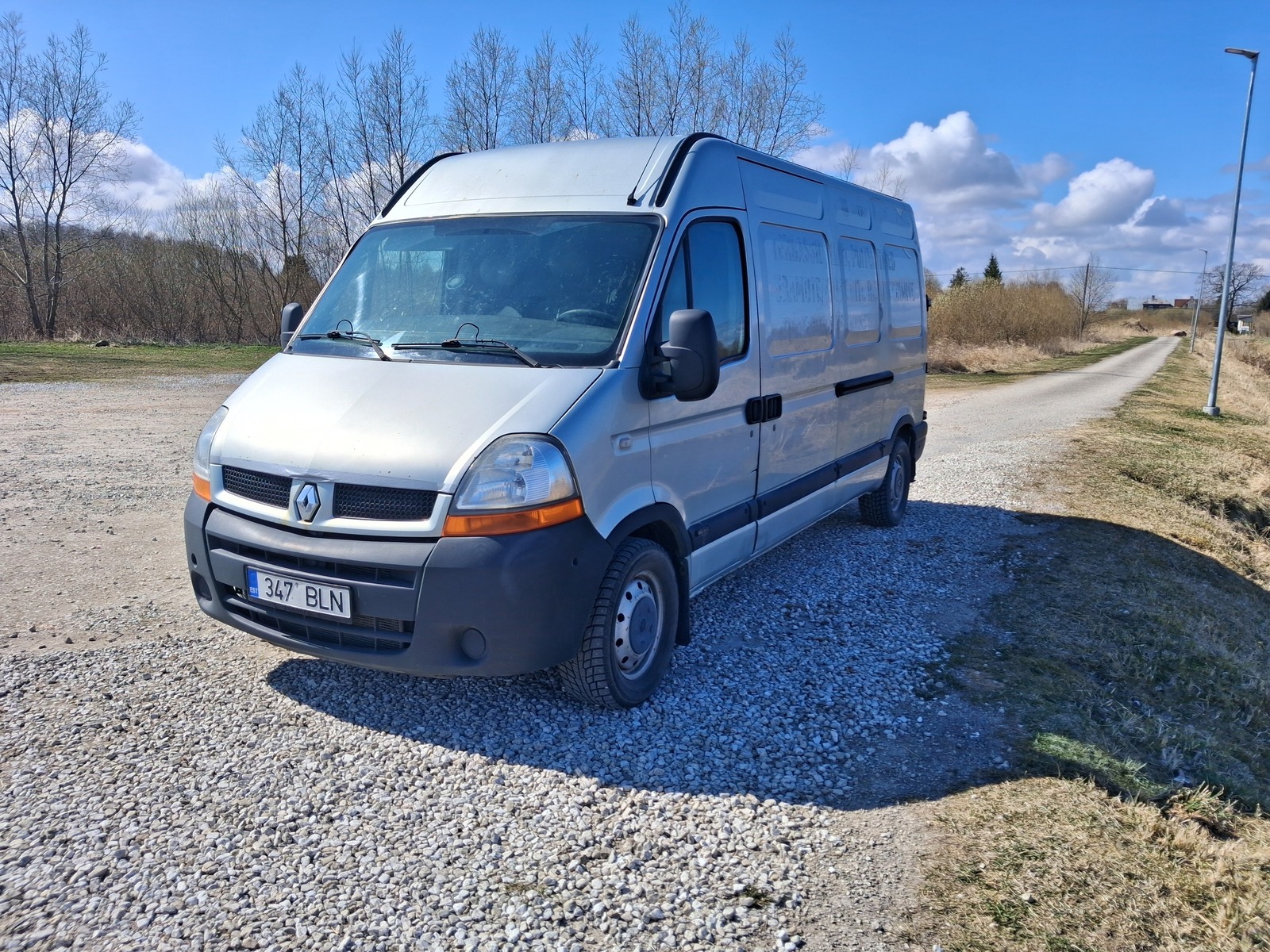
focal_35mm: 27
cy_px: 476
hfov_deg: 65.3
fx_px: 991
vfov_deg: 51.4
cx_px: 635
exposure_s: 1/1124
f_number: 1.8
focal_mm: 4
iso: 20
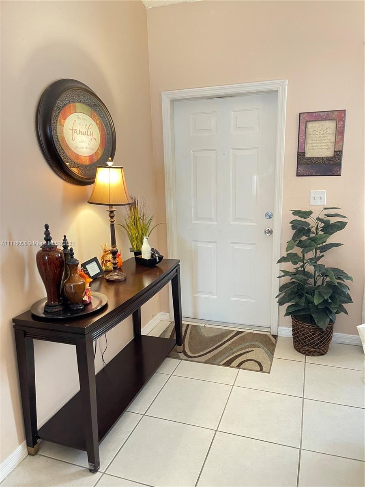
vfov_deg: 67.3
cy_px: 244
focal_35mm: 26
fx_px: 366
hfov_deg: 53.1
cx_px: 182
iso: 400
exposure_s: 1/40
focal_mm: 5.1
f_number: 1.6
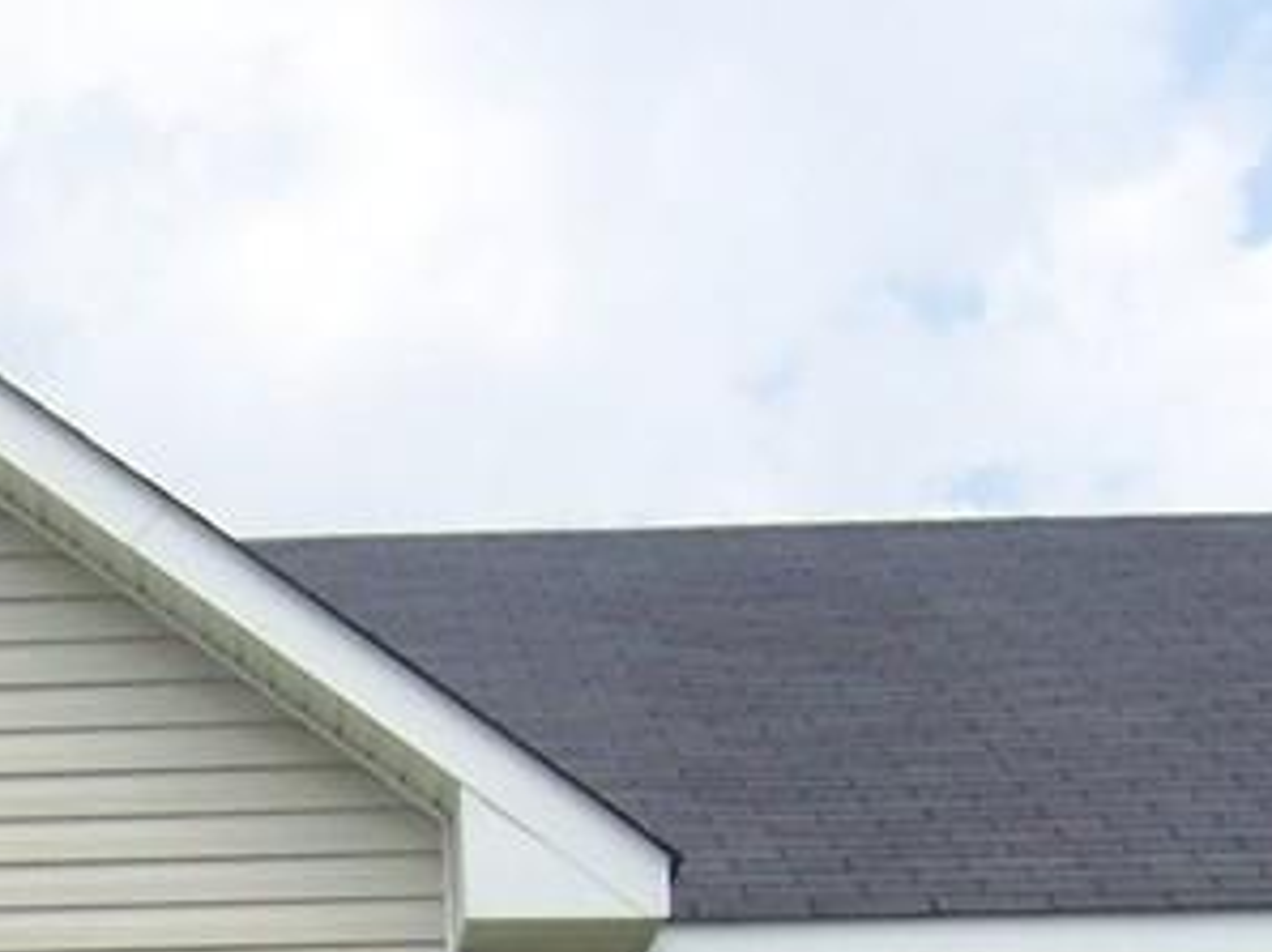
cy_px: 1567
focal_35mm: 117
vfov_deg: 11.9
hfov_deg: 16.1
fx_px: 4296
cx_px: -277
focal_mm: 5.6
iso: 160
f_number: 5.6
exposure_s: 1/750
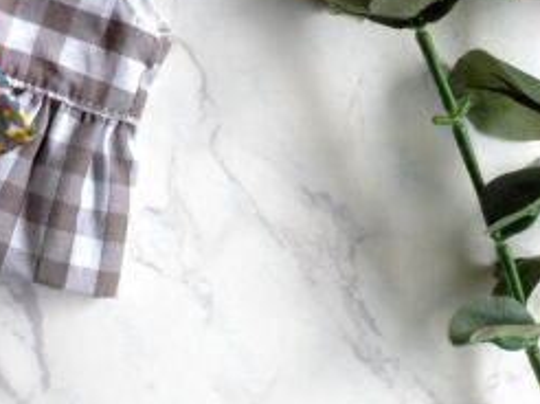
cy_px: -42
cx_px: -159
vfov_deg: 15.0
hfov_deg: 19.0
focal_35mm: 96
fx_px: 1496
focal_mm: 4.28
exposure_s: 1/152
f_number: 2.4
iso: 50
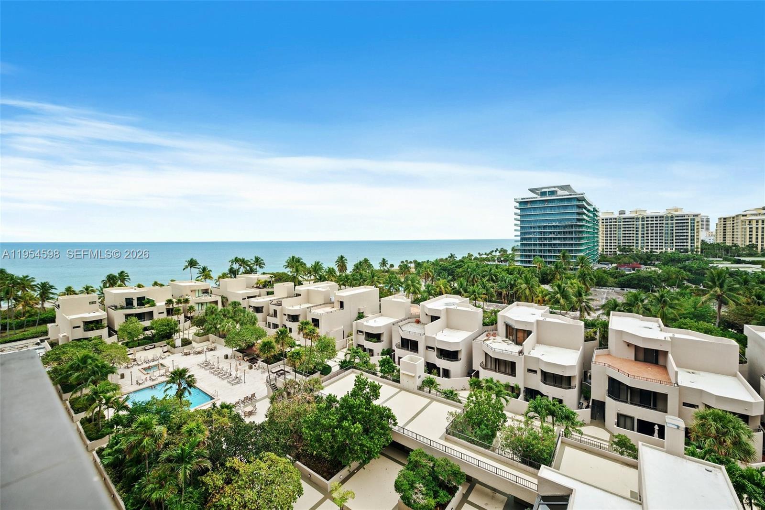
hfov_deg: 104.2
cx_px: 382
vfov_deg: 81.2
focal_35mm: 14
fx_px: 298
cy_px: 255
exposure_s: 1/200
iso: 200
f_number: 8
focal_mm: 14
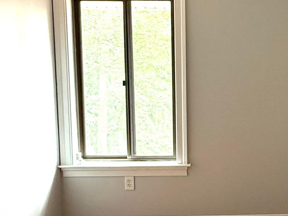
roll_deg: -0.2
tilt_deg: -5.2
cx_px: 247
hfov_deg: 45.4
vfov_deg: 37.7
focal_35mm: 38
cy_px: 96
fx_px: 316
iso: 400
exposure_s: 1/60
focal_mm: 2.22
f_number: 2.2
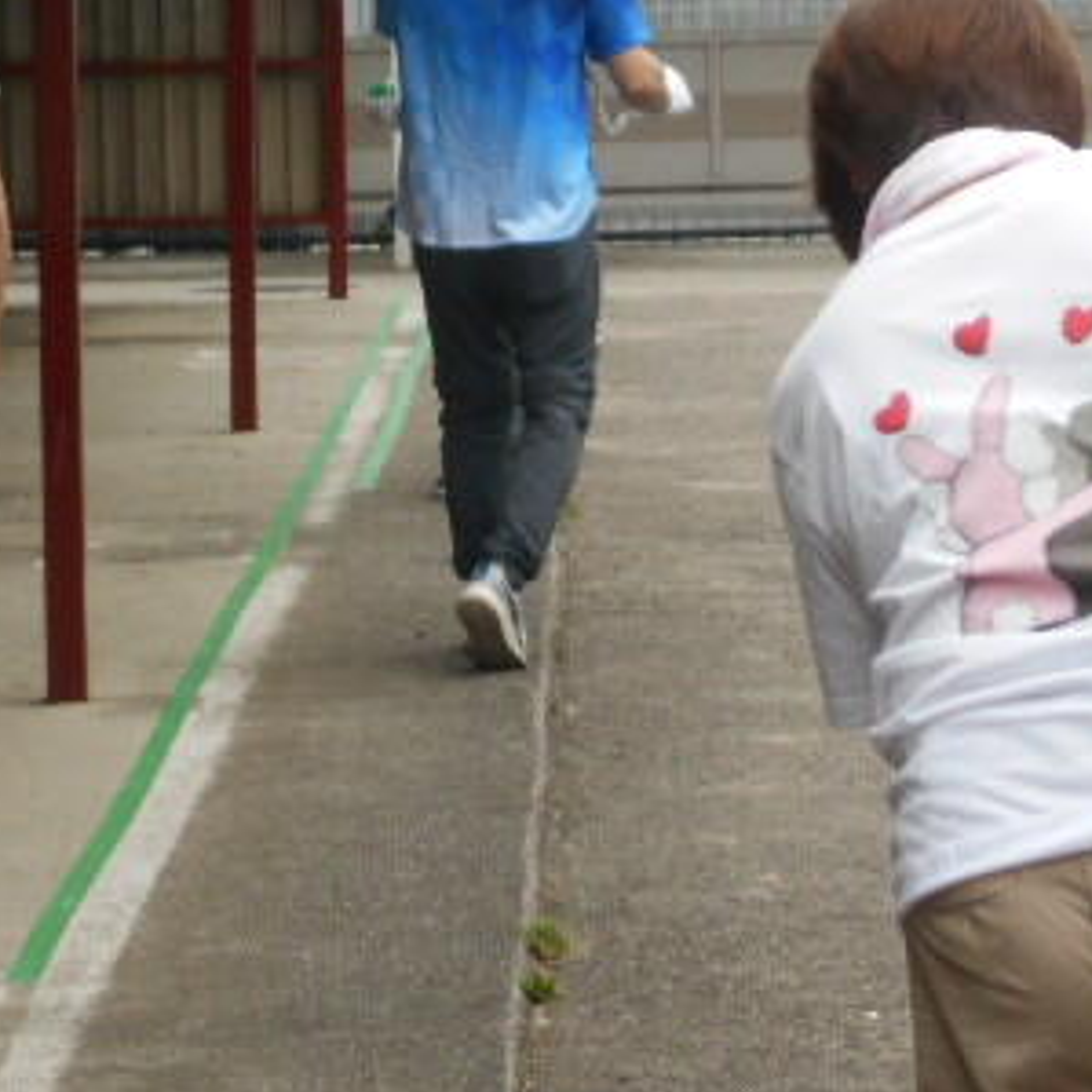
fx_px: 7638
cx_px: 438
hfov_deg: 8.2
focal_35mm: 214
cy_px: 405
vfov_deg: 8.2
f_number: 6
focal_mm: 20.1
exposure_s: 1/250
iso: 280
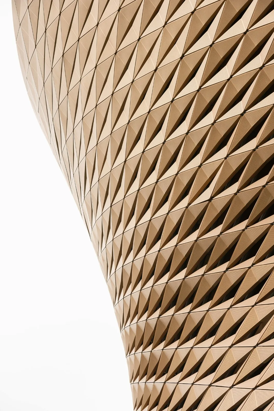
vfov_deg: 27.0
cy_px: 206
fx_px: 856
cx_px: 137
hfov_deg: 18.2
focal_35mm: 75
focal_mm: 75
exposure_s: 1/200
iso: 200
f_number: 7.1
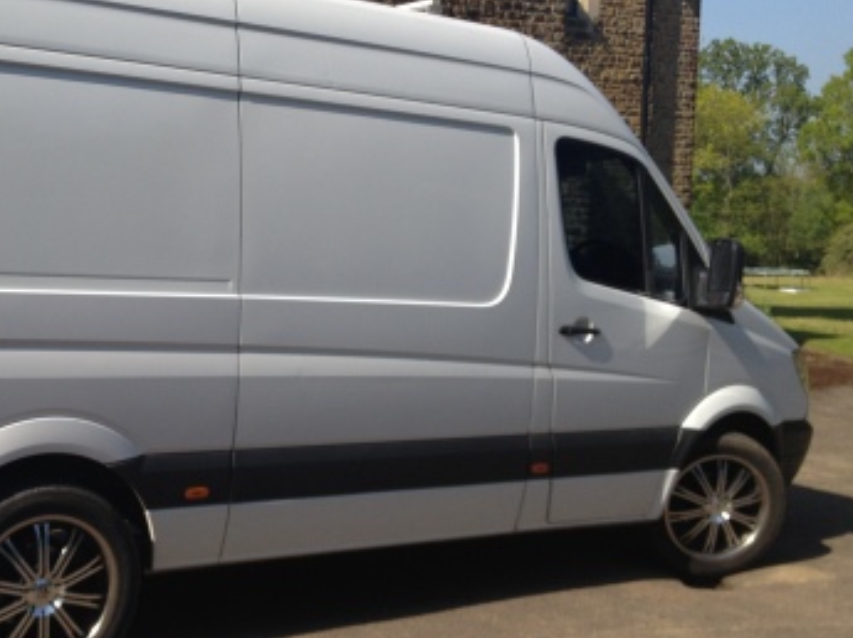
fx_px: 1280
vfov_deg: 28.0
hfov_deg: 36.4
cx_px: 267
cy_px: 317
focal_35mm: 52
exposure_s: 1/1227
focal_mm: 4.28
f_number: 2.4
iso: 64
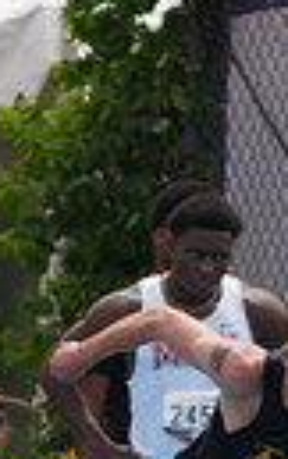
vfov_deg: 0.8
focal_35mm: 2753
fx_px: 34458
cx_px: -608
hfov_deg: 0.5
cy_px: 568
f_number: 6.3
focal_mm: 600
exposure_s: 1/1600
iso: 500
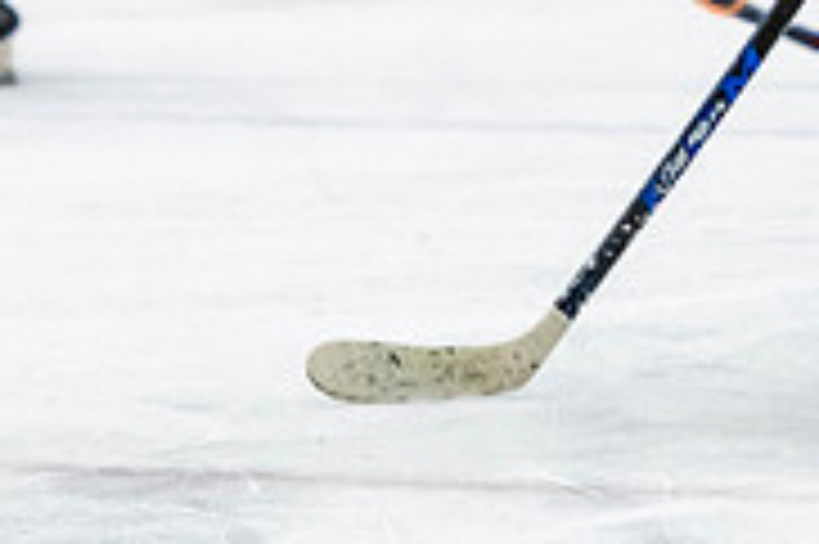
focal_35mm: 710
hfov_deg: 2.9
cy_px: -376
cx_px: 726
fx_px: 16138
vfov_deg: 1.9
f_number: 2.8
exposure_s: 1/640
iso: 3200
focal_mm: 165
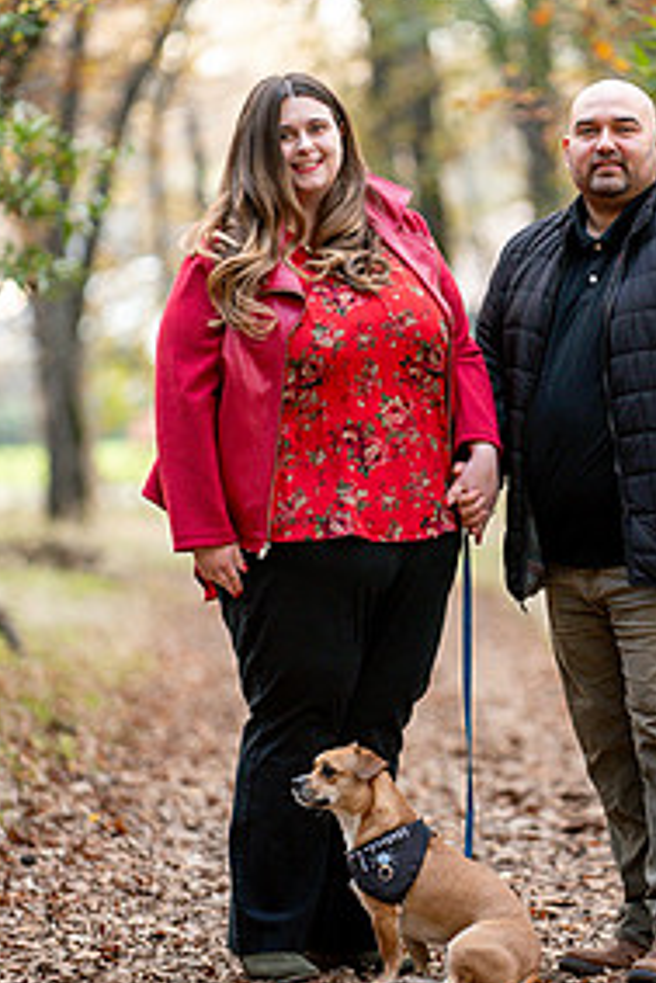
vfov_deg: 7.6
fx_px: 7370
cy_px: 368
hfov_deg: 5.1
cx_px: 437
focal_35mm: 270
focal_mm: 170
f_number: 2.8
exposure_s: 1/320
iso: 1600
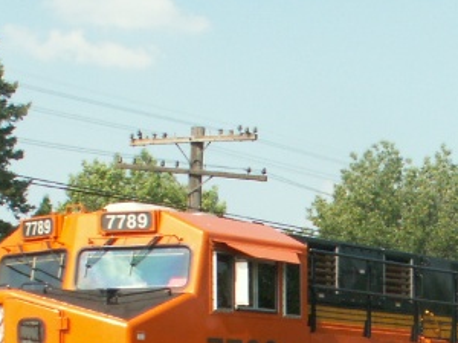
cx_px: 493
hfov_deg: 13.2
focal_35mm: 147
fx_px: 1945
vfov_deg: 9.9
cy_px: 462
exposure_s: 1/320
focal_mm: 7.1
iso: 50
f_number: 4
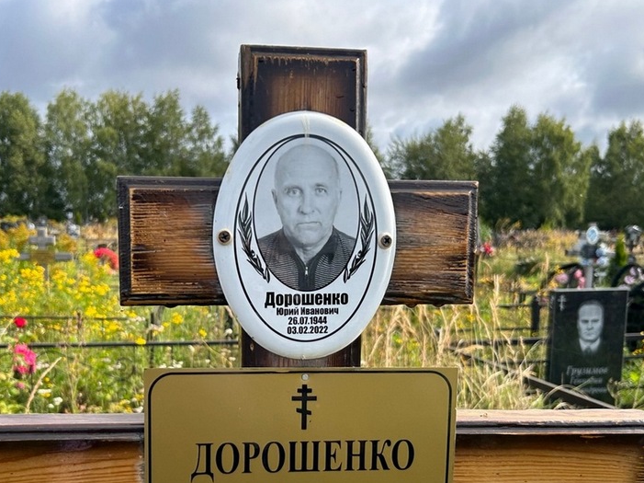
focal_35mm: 38
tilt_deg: -15.7
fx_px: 707
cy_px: 348
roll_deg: -1.2
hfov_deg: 48.9
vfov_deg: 37.0
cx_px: 288
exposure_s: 1/1431
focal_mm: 5.7
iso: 50
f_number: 1.5
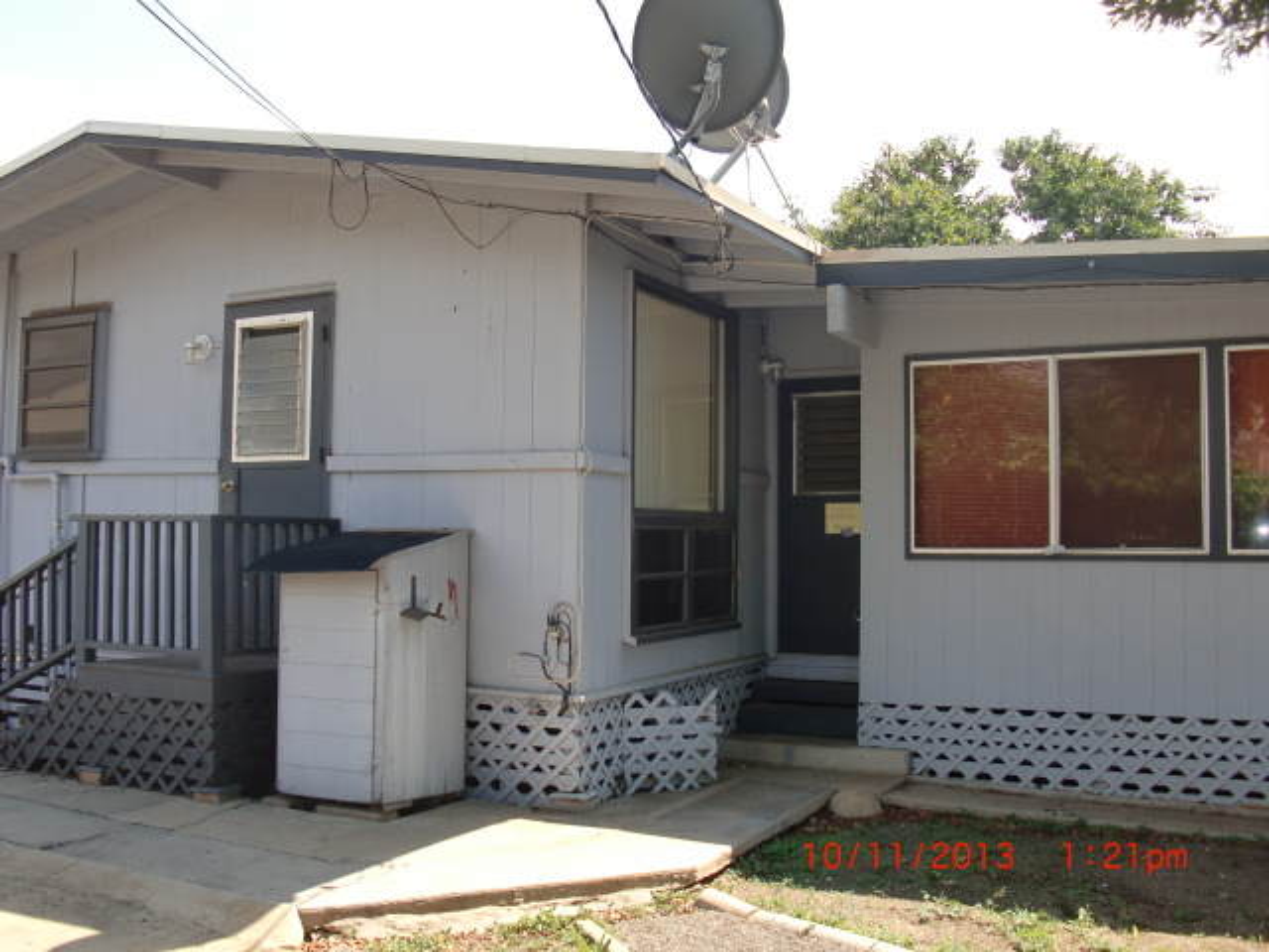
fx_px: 1320
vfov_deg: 39.7
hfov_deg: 51.4
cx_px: 634
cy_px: 476
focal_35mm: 36
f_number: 2.8
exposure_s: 1/400
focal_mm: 6.3
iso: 64
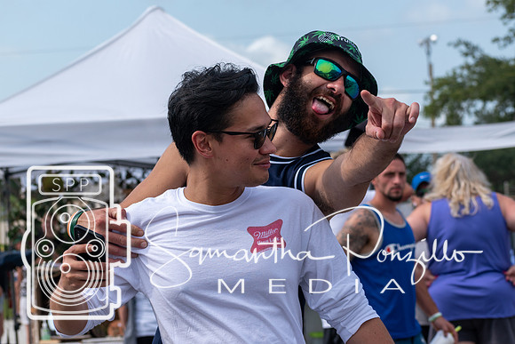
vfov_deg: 11.2
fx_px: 1760
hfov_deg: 16.6
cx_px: 258
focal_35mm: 123
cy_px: 172
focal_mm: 82
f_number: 7.1
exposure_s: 1/800
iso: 200
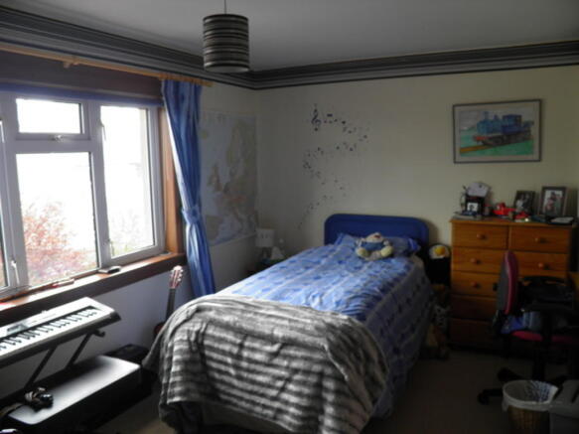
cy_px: 217
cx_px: 290
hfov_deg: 63.5
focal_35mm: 28
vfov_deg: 49.7
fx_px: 468
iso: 64
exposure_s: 1/30
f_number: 2.8
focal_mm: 4.9
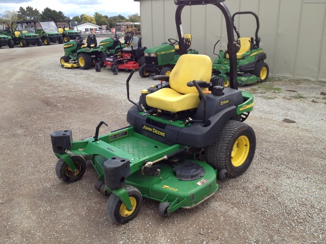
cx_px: 163
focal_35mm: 35
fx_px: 330
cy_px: 122
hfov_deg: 52.6
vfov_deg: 40.7
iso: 64
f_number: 2.4
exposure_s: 1/726
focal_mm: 4.28
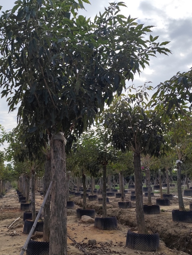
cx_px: 64
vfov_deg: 57.6
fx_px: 229
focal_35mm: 31
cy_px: 160
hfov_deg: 44.8
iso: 50
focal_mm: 6.19
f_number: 1.65
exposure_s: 1/823
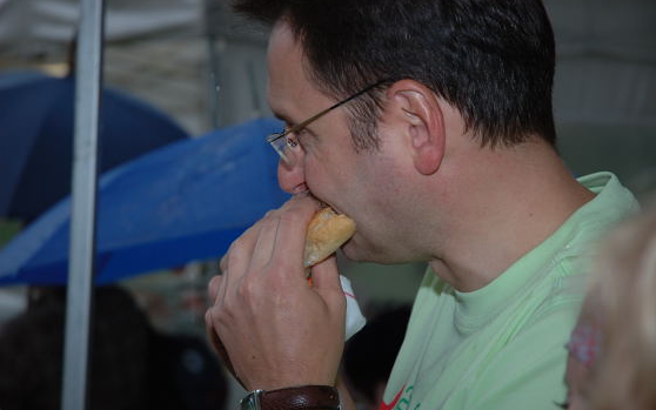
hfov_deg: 19.3
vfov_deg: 12.1
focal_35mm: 108
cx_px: 330
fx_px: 1931
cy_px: 197
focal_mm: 70
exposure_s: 1/60
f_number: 4.5
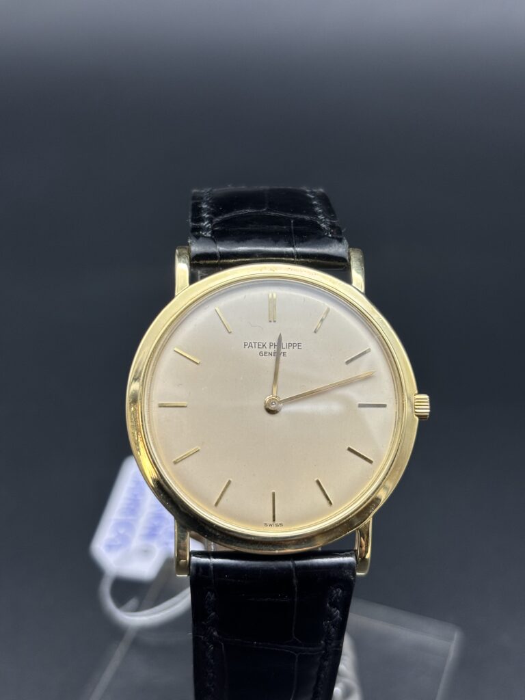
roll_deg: +2.4
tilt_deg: -36.5
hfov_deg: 28.0
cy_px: 350
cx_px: 262
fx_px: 1052
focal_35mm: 52
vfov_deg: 36.8
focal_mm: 5.96
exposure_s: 1/50
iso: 32
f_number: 1.6
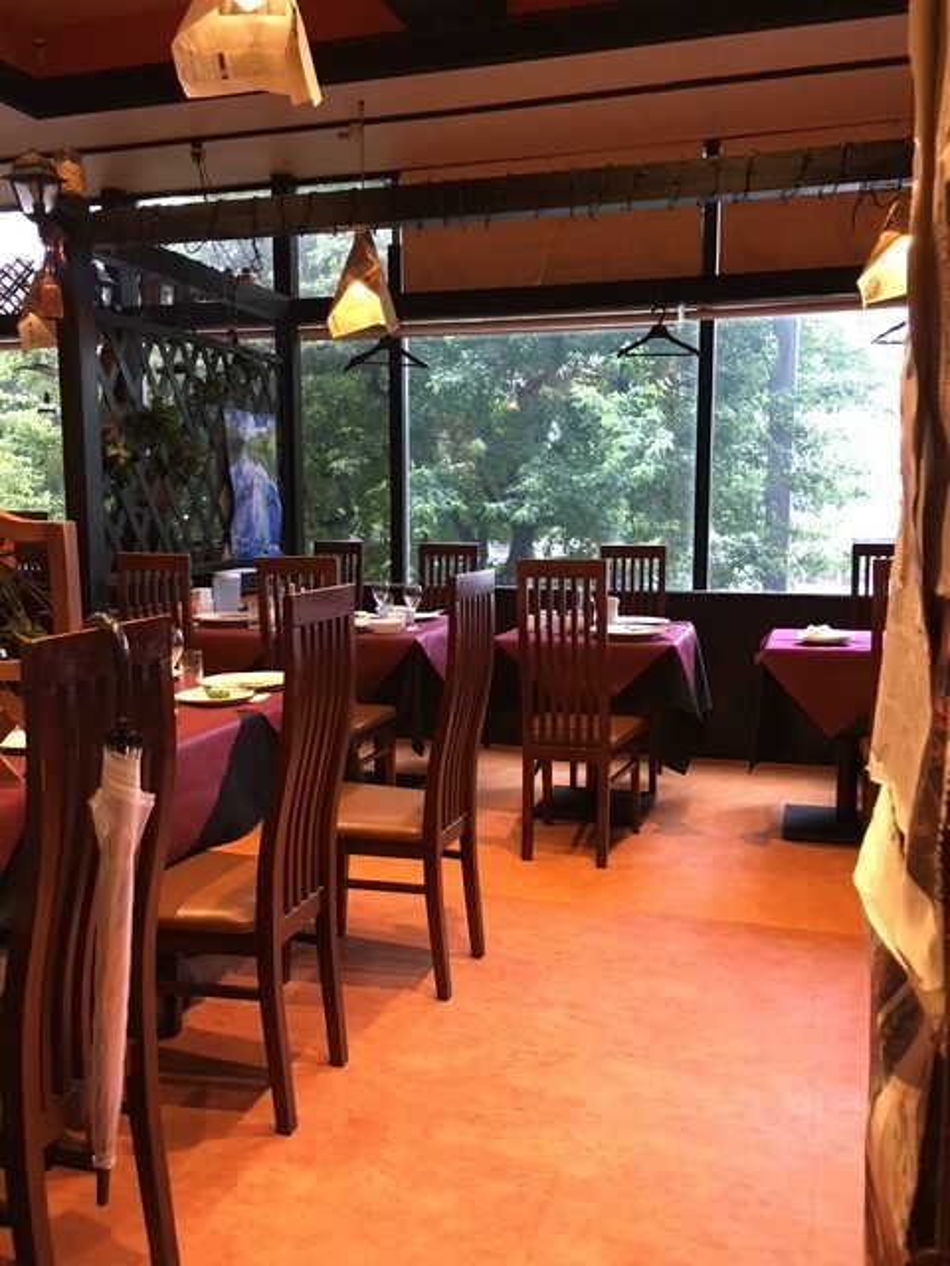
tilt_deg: -6.3
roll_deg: -0.6
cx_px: 475
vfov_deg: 61.7
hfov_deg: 48.2
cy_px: 633
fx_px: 1061
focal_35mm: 29
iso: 160
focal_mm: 4.15
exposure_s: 1/30
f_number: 2.2
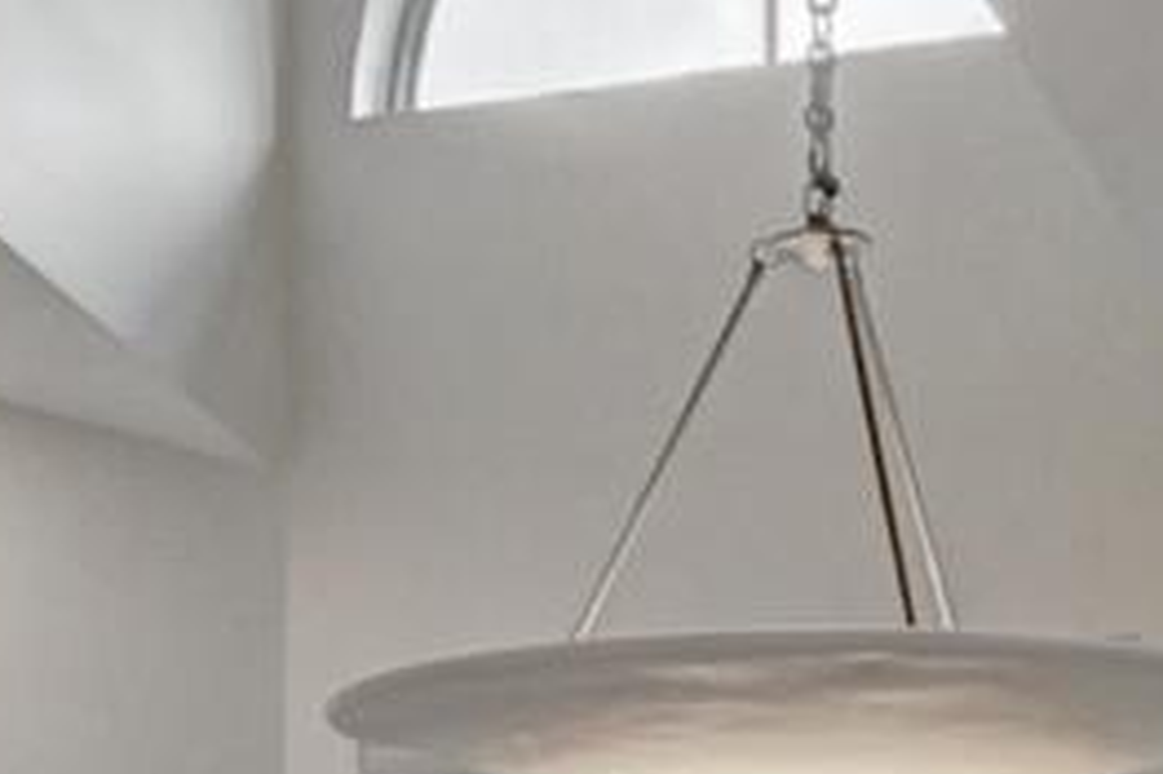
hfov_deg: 17.5
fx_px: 3777
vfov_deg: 11.0
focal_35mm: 117
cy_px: 1311
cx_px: 575
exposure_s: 1/60
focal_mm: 10
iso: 1000
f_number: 8
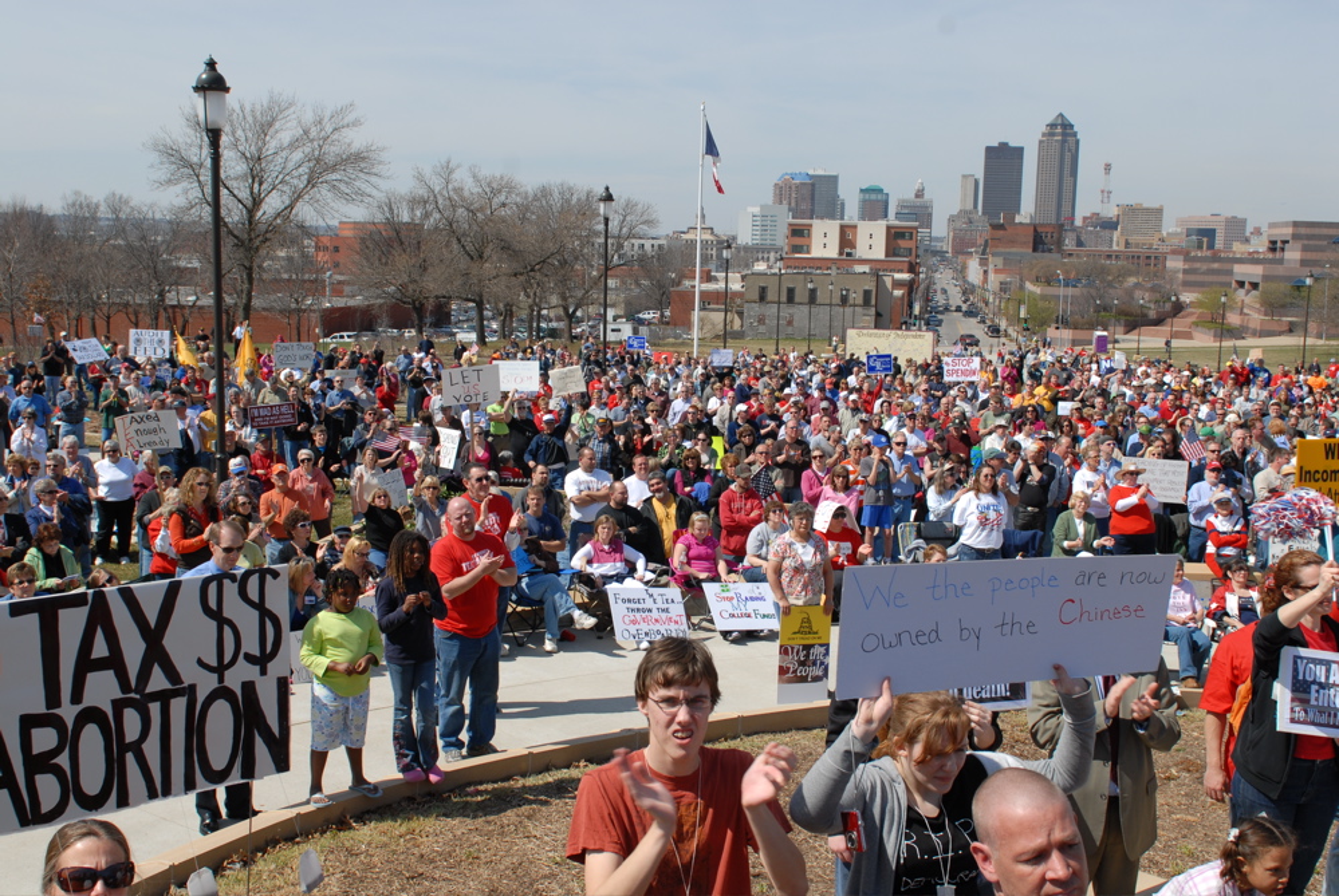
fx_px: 1341
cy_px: 448
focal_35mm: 36
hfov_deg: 53.1
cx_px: 670
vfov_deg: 37.0
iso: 100
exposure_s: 1/250
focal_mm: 24
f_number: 8
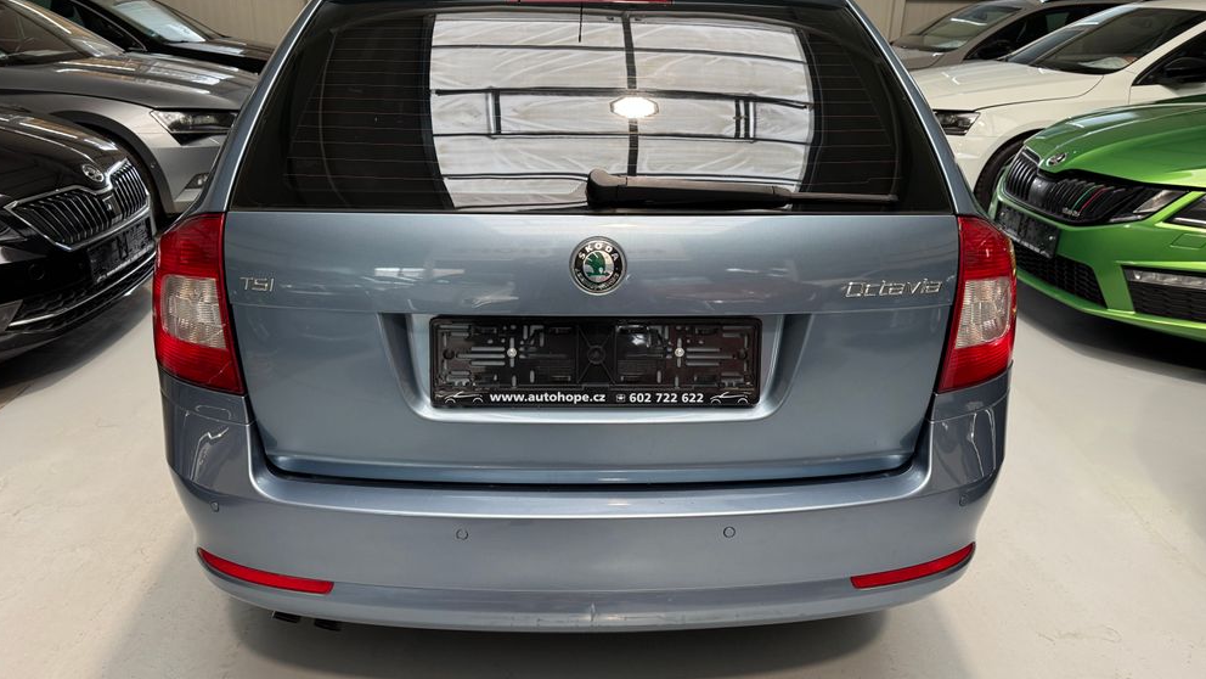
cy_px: 309
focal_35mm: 27
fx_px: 863
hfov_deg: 69.8
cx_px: 588
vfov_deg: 42.9
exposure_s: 1/100
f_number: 1.78
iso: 160
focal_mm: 6.76
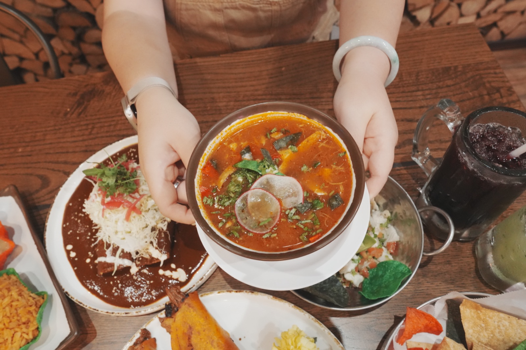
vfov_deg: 53.1
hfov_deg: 73.8
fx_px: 351
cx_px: 263
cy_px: 175
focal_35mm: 24
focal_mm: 24
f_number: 9
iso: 6400
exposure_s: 1/30
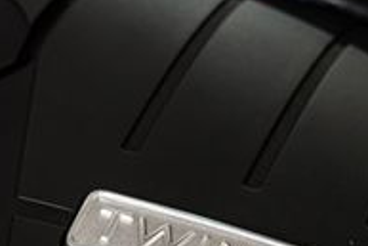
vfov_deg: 6.8
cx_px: 286
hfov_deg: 10.2
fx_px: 2066
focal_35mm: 202
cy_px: 298
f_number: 4
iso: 1000
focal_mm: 61
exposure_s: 1/60
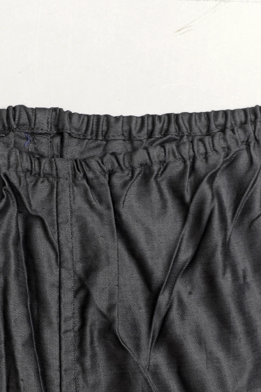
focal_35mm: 111
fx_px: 1207
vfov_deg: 17.7
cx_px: 133
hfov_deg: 12.3
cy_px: 442
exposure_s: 1/60
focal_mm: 32
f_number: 2.8
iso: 400
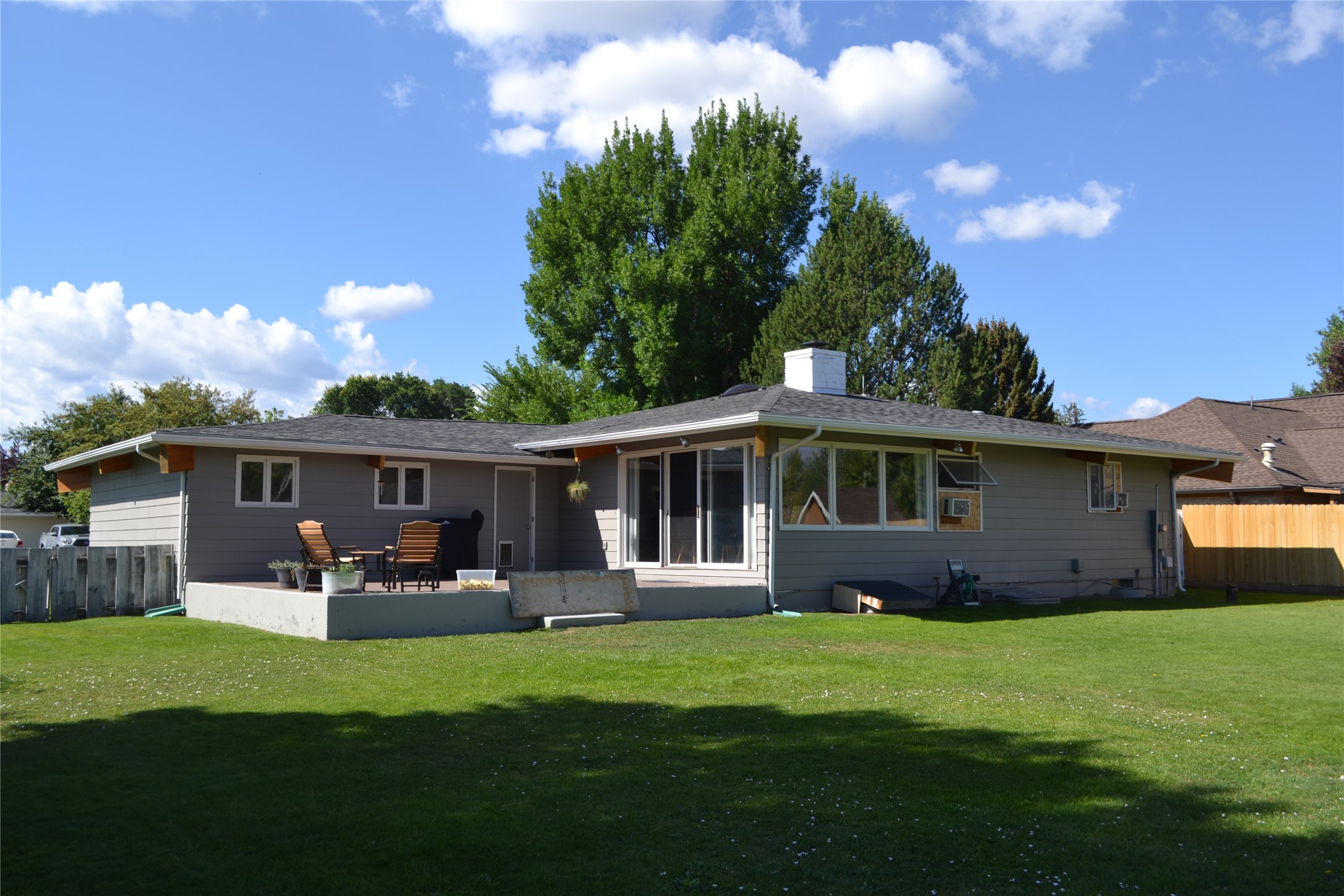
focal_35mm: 30
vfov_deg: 43.6
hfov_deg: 61.9
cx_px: 672
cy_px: 448
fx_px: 1120
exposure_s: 1/200
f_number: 7.1
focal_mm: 20
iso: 100
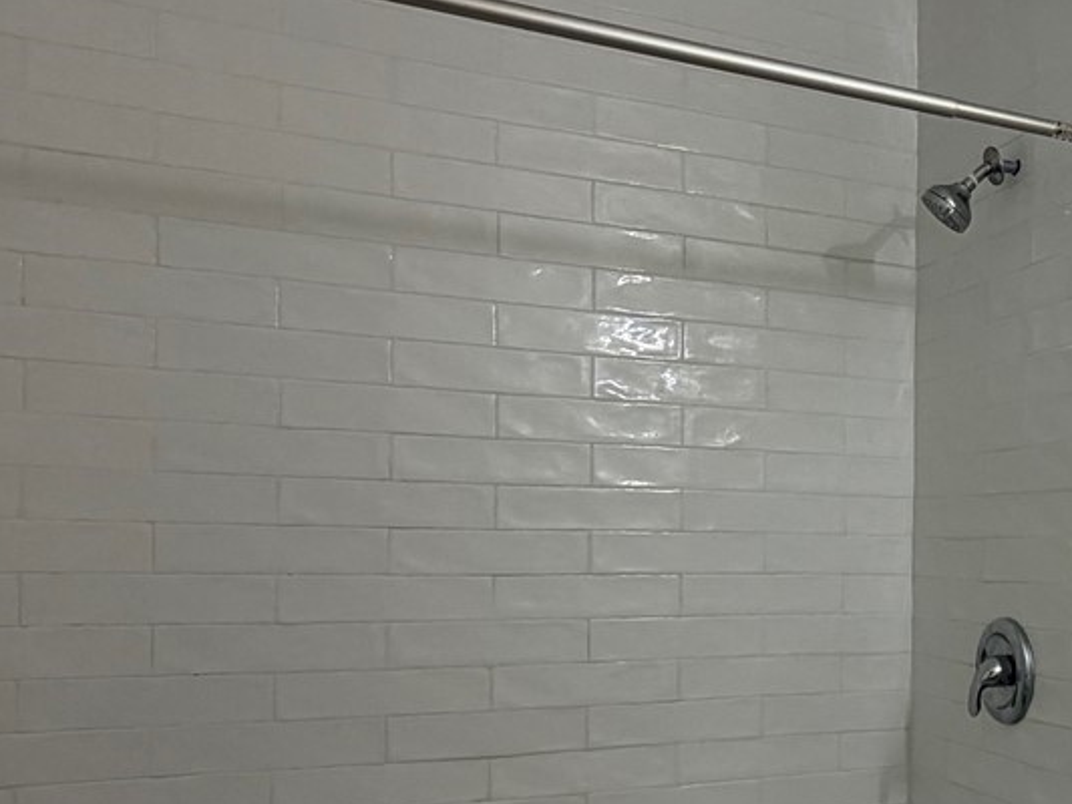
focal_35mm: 42
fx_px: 1301
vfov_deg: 34.0
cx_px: 1076
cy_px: 555
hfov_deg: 39.4
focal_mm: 2.22
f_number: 2.2
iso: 125
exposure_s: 1/120
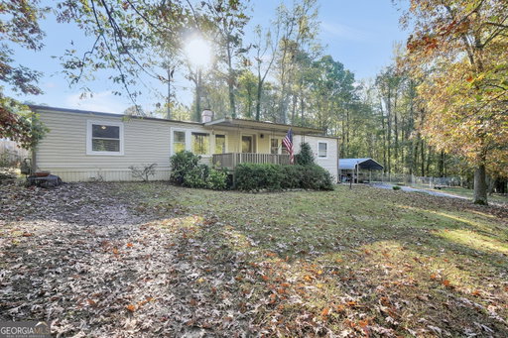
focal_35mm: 15
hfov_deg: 100.4
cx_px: 254
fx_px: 212
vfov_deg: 77.3
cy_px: 169
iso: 100
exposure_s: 1/80
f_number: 4.5
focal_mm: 10
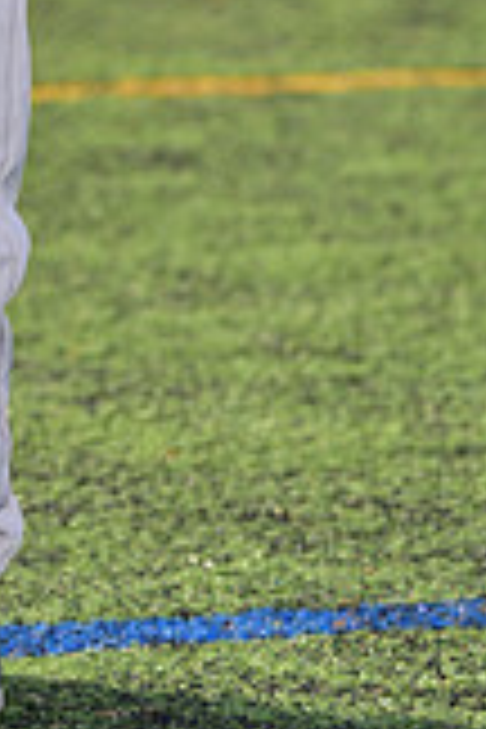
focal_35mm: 484
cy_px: -306
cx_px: -115
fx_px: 9800
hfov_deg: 2.8
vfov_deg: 4.2
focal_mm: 135
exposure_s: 1/250
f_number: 5
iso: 64
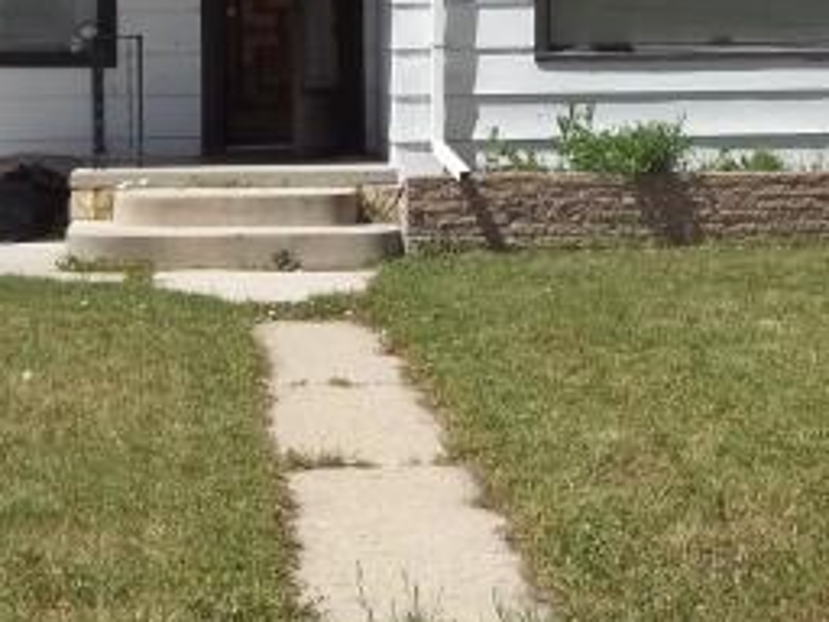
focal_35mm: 80
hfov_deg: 24.4
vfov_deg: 18.3
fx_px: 1916
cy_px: 120
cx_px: 382
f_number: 8.8
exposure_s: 1/200
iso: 64
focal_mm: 5.7
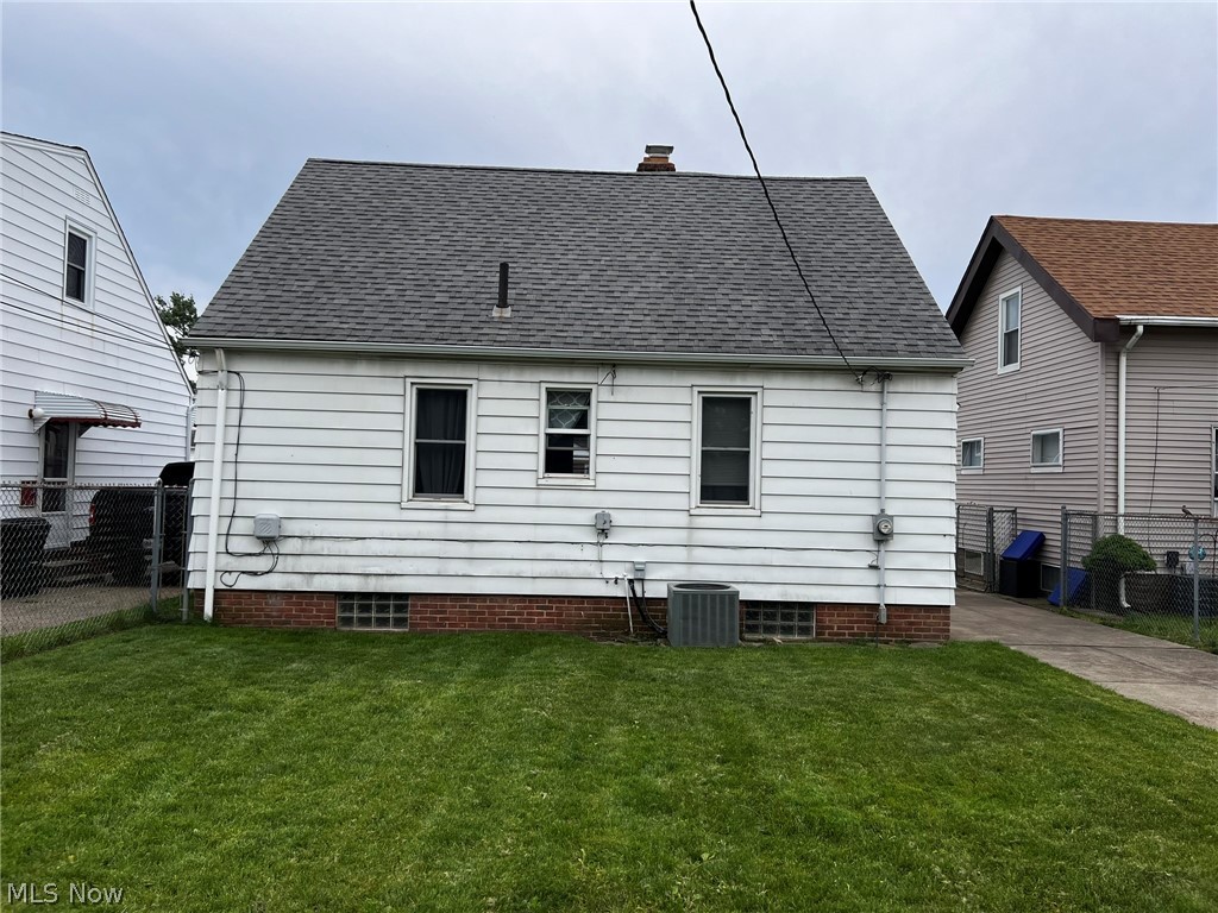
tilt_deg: +2.1
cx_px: 609
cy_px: 456
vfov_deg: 53.1
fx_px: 915
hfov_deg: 67.3
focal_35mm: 26
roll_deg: -1.1
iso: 50
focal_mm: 5.7
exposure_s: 1/2994
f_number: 1.5
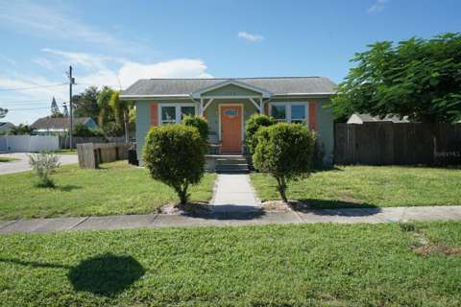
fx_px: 397
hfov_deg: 60.3
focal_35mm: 31
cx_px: 230
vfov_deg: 42.3
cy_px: 154
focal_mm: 31
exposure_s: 1/5000
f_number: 7.1
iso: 1600
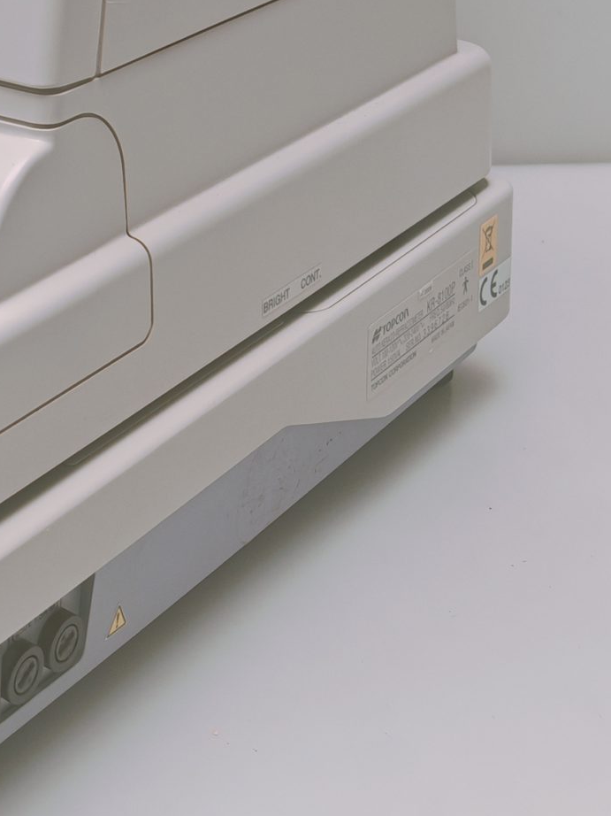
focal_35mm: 75
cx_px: -195
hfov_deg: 18.2
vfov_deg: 23.8
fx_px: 1766
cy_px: -144
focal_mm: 6.83
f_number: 2
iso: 80
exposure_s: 1/100
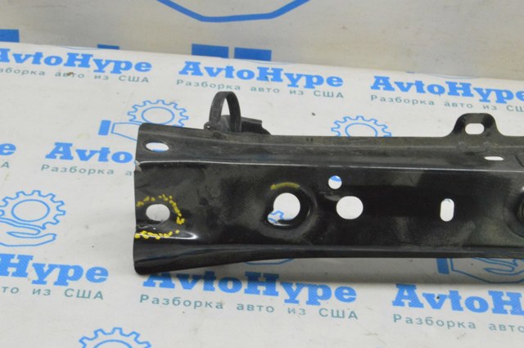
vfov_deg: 18.1
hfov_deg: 27.0
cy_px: 174
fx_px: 1090
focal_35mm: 75
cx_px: 262
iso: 6400
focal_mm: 50
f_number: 20
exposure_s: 1/20
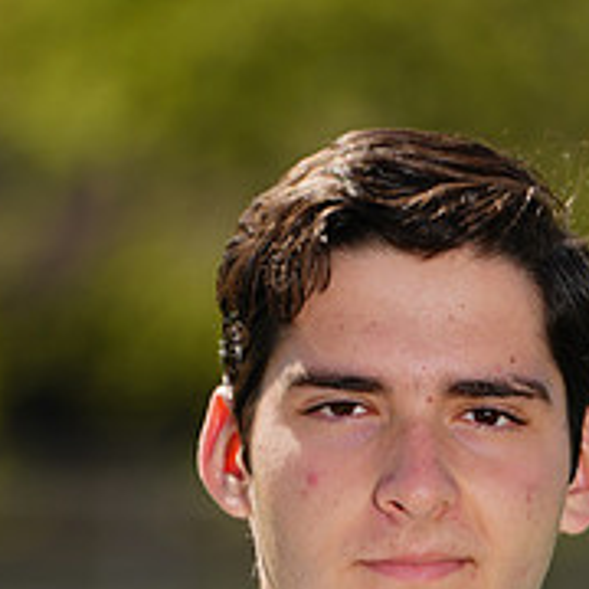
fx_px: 21137
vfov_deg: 1.6
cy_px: 841
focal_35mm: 1098
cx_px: 506
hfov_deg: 1.6
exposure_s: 1/200
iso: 64
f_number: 7.1
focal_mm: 400
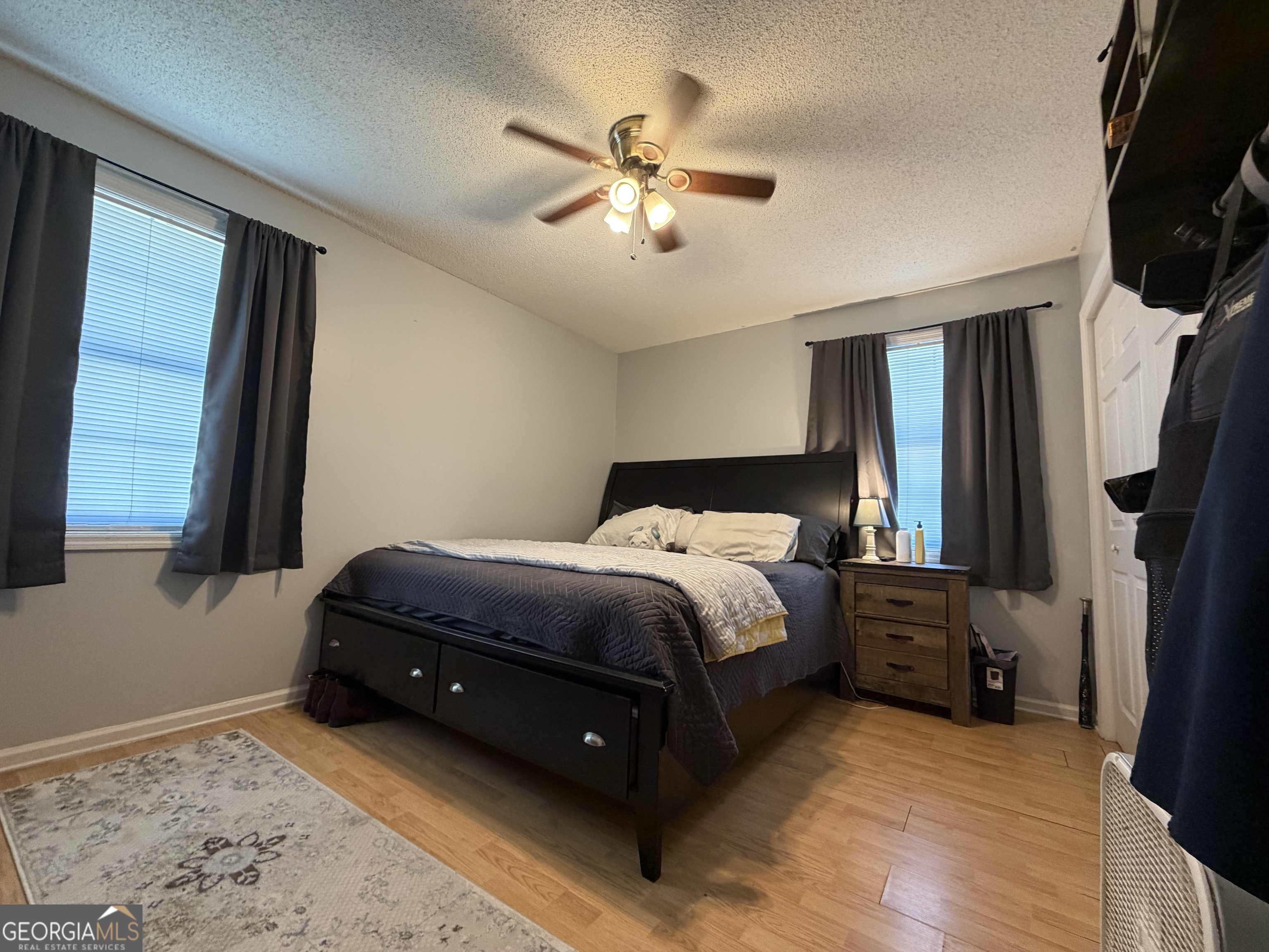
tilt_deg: +4.8
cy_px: 476
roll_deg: -1.8
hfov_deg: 102.1
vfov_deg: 85.7
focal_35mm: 14
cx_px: 634
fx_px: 513
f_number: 2.2
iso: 250
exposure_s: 1/60
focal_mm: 2.22
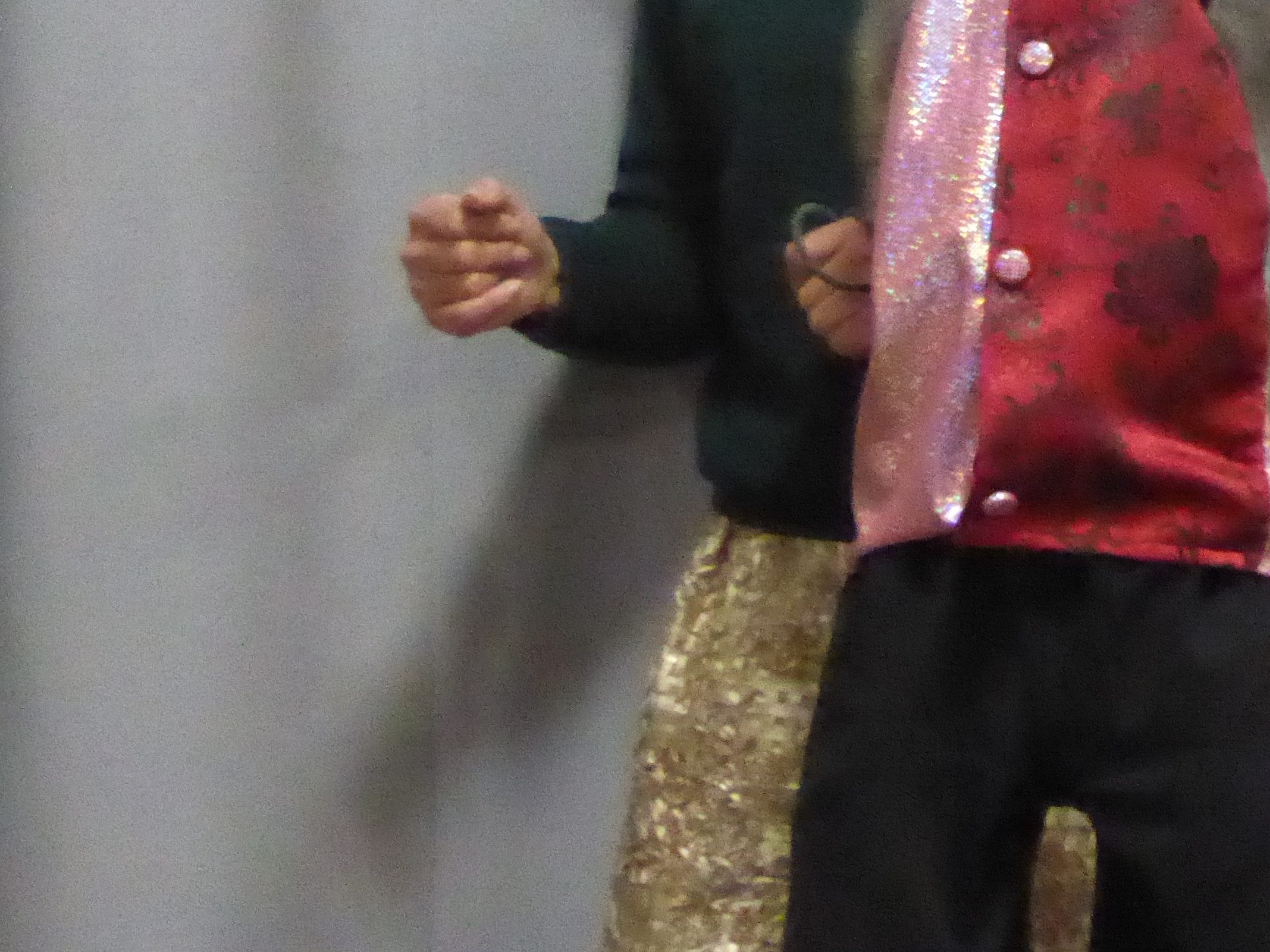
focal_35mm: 344
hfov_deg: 5.8
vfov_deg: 4.3
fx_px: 12620
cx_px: 1062
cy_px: -125
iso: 3200
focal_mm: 24.2
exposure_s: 1/50
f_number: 5.3
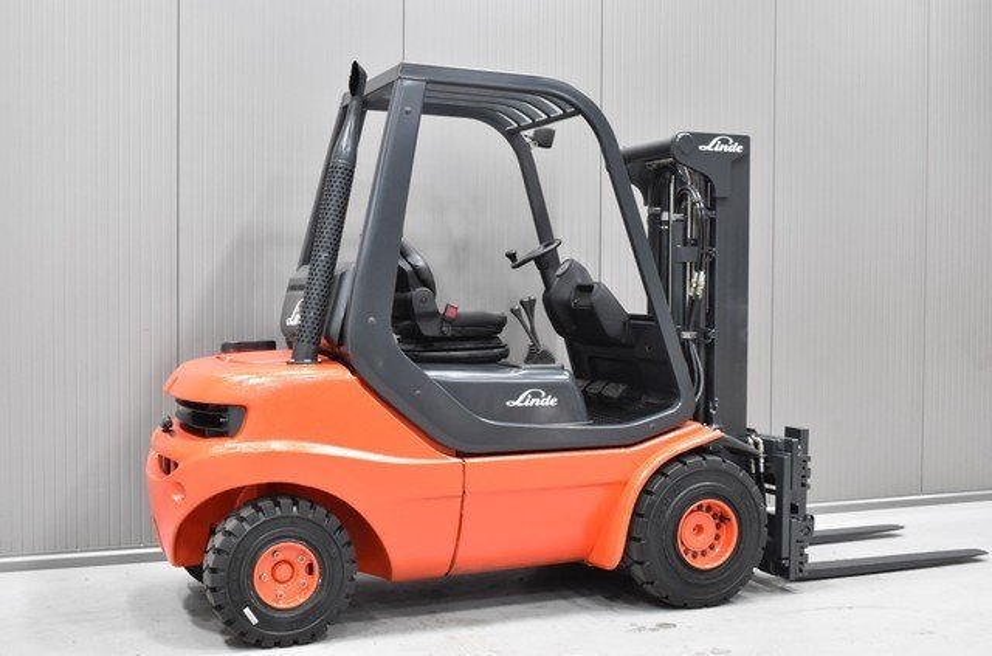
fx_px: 1195
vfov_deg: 30.7
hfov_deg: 45.1
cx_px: 496
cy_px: 328
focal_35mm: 44
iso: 1600
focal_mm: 29
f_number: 6.3
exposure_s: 1/20
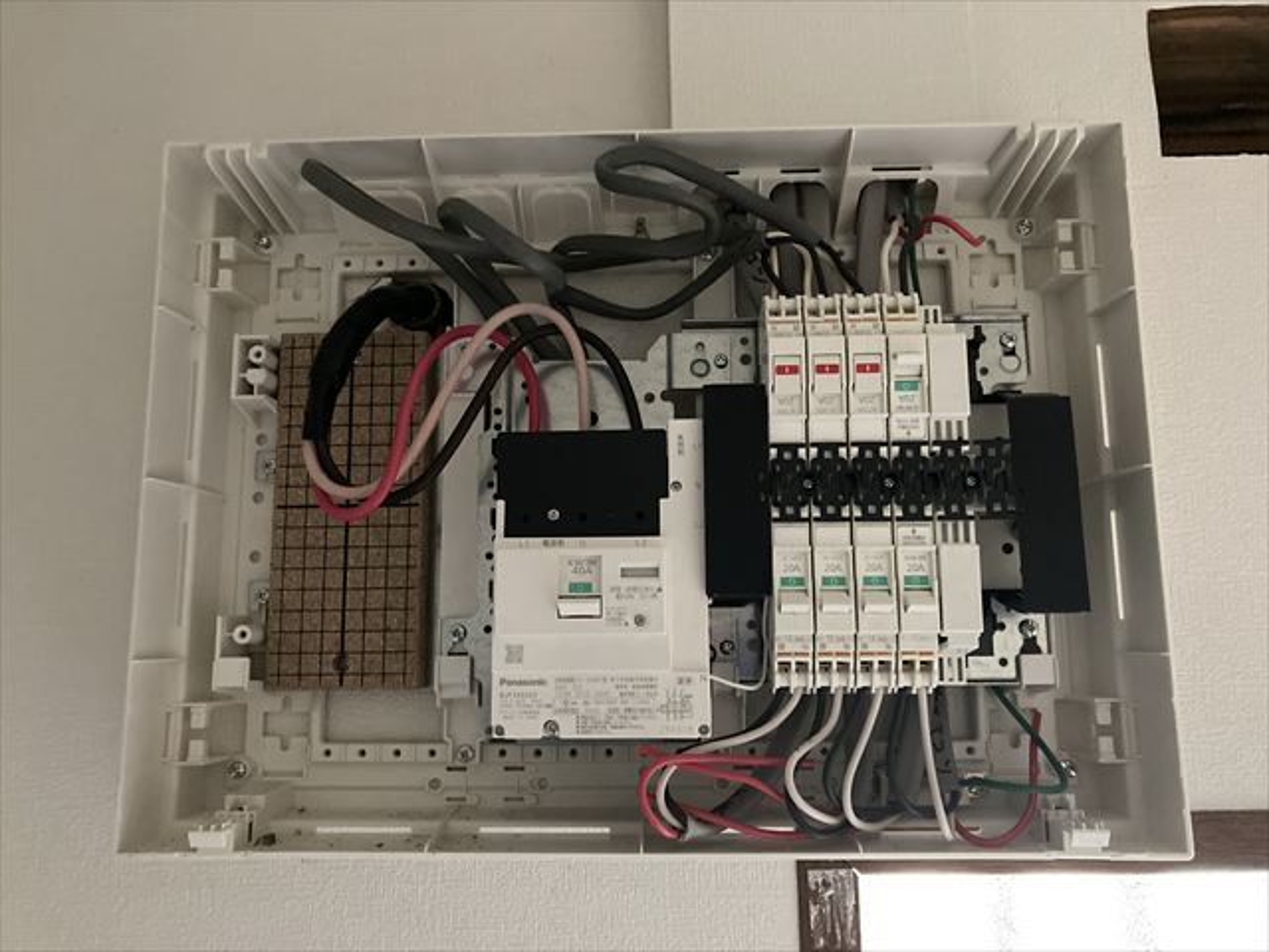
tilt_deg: +9.5
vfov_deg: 49.7
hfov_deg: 63.4
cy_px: 476
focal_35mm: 28
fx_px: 1026
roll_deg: +0.9
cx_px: 634
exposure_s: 1/25
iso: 640
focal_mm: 3.99
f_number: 1.8
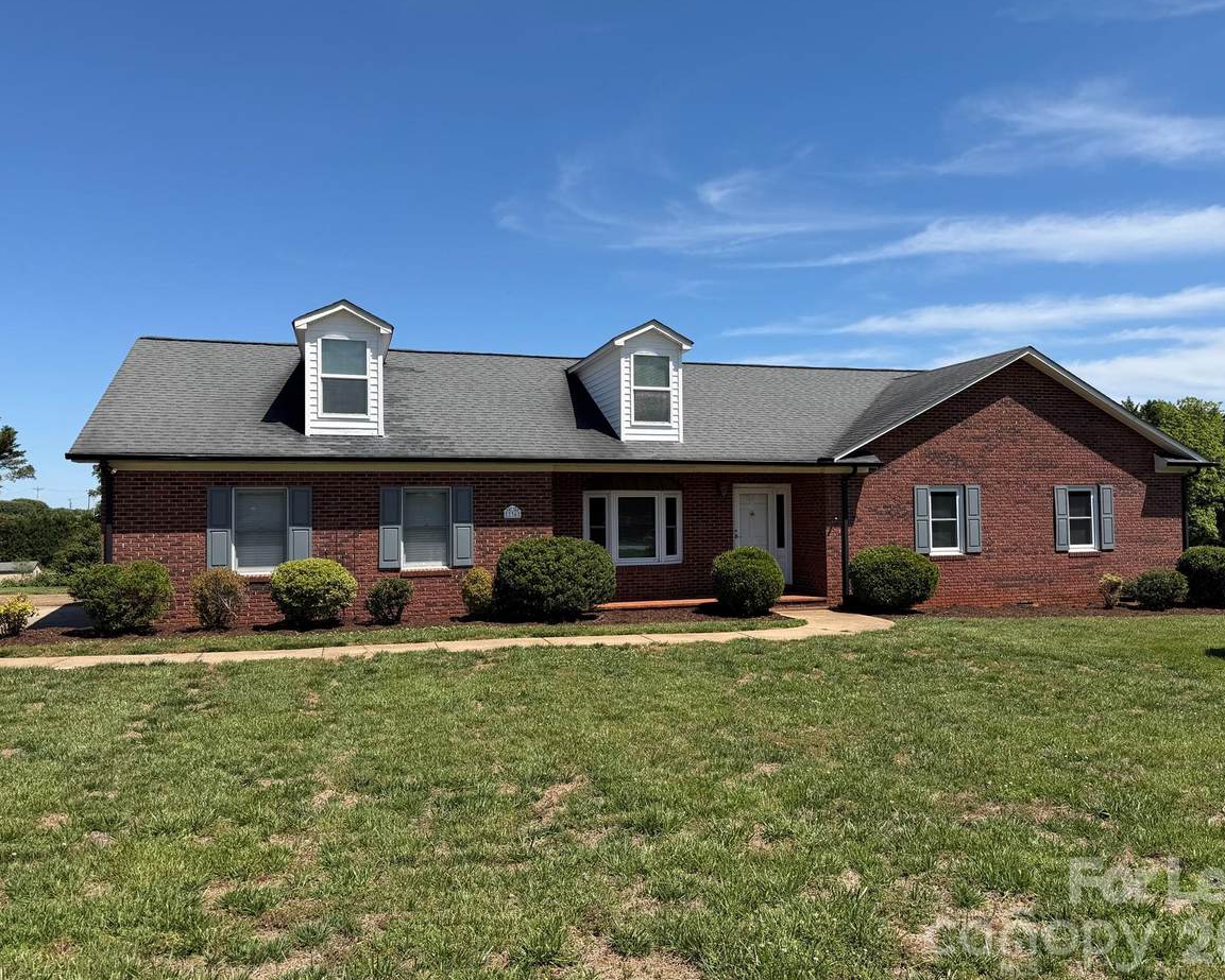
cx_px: 645
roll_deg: +0.6
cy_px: 478
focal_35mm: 26
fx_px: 943
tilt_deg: +1.2
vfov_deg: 54.9
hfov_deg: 66.0
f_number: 1.78
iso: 80
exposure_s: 1/4975
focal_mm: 6.76
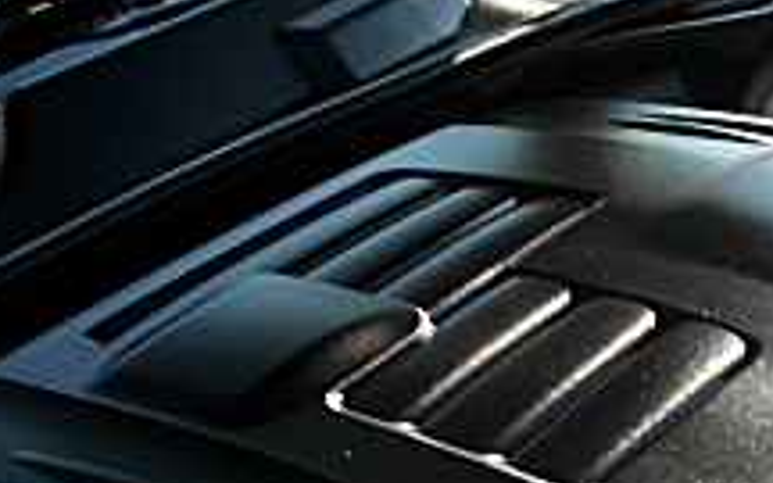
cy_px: 594
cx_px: 608
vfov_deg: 11.3
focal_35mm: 113
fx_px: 2381
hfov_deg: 18.3
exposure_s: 1/250
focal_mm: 6.3
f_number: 2.8
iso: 50
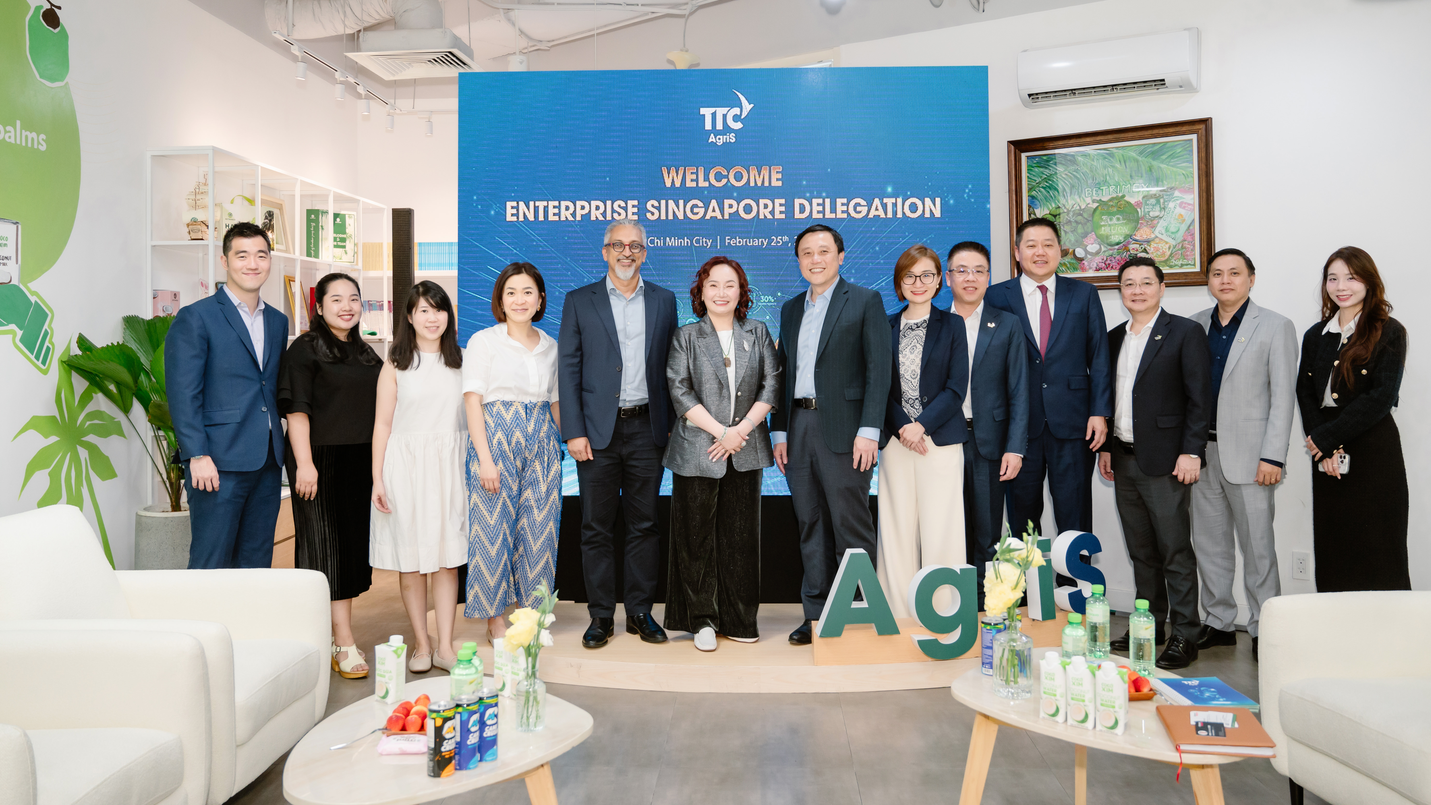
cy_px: 326
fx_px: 1176
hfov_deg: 62.6
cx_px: 727
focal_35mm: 31
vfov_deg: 37.6
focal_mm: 29
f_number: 4
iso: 1600
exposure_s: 1/200
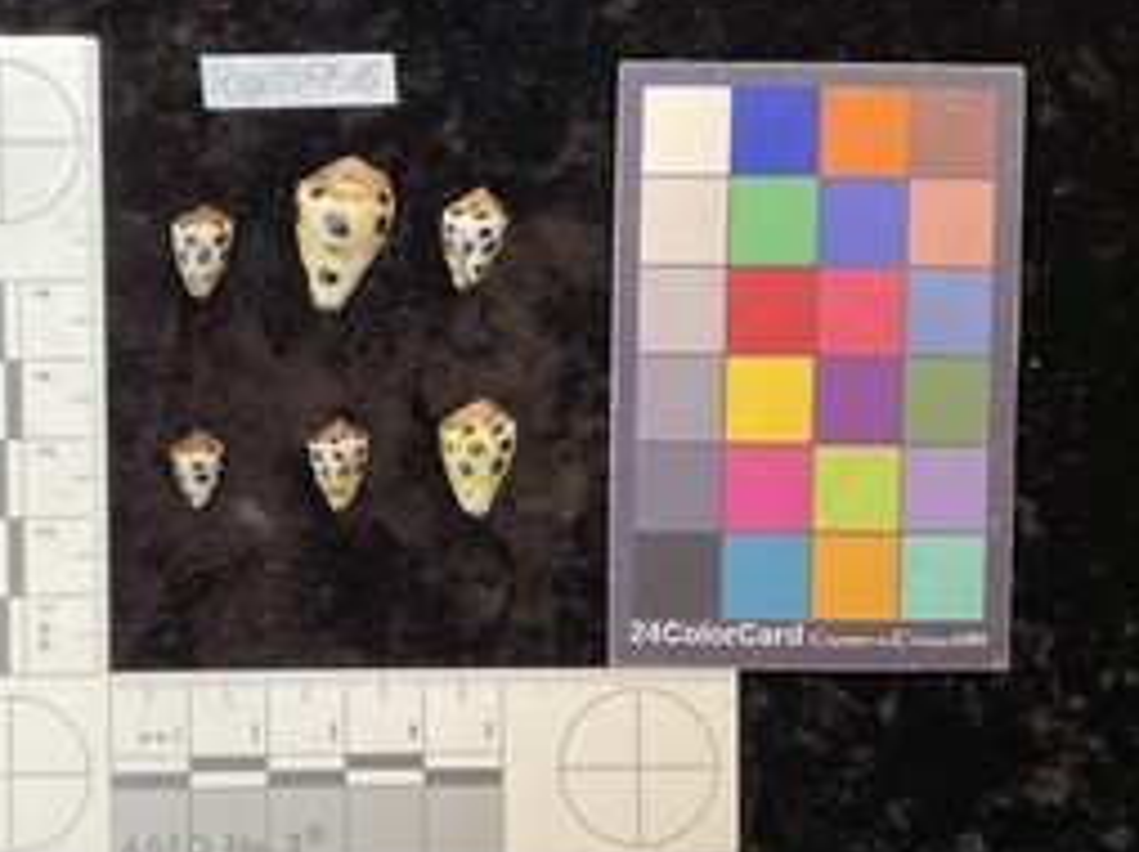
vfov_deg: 35.9
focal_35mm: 40
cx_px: 368
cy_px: 419
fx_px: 1315
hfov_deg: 46.0
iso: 64
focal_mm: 3
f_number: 1.8
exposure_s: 1/50
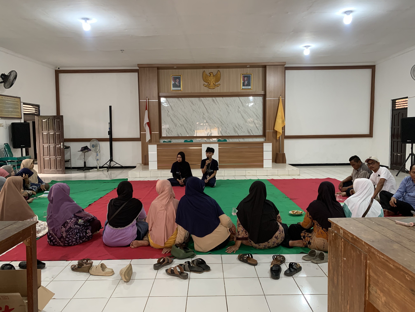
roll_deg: +0.4
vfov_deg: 53.1
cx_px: 208
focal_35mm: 26
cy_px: 156
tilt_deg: -4.6
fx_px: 312
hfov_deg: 67.3
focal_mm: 4.25
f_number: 1.8
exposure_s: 1/60
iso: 125
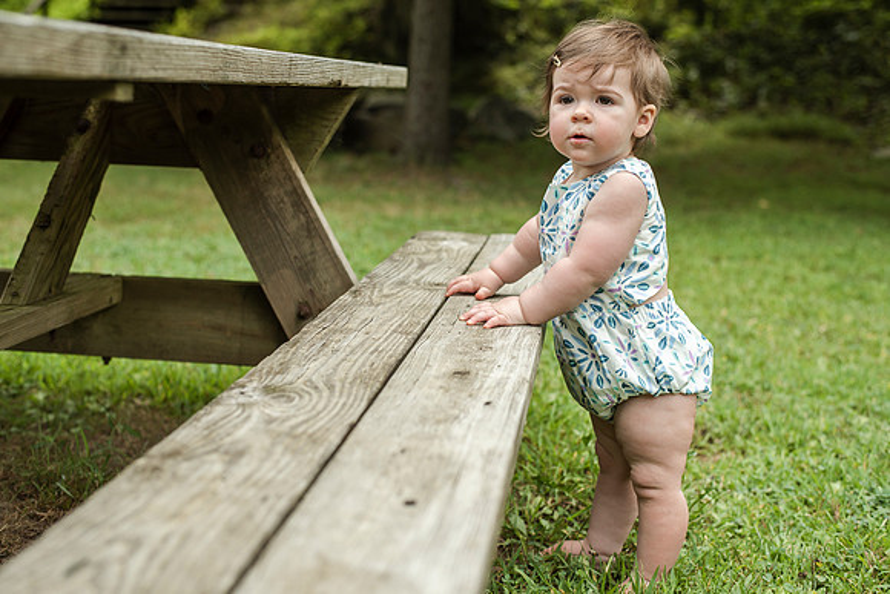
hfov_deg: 39.6
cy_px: 297
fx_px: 1236
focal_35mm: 50
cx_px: 445
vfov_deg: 27.0
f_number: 3.5
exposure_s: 1/1600
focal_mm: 50
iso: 400
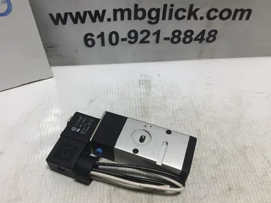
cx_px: 132
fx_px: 251
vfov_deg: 44.2
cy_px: 103
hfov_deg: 56.8
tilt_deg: -48.4
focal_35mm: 32
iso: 25
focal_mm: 3.3
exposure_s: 1/170
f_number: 2.4
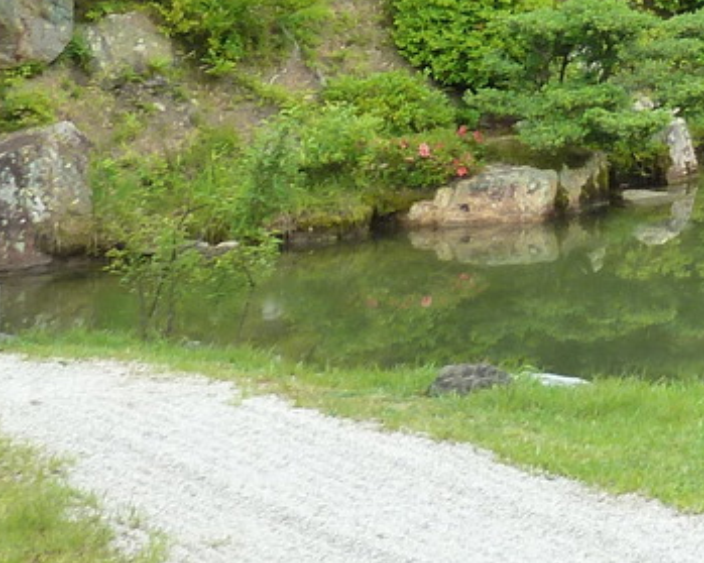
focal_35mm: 188
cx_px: 1103
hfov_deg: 9.9
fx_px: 3916
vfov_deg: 8.1
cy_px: -240
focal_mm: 6.9
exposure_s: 1/100
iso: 125
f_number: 3.7
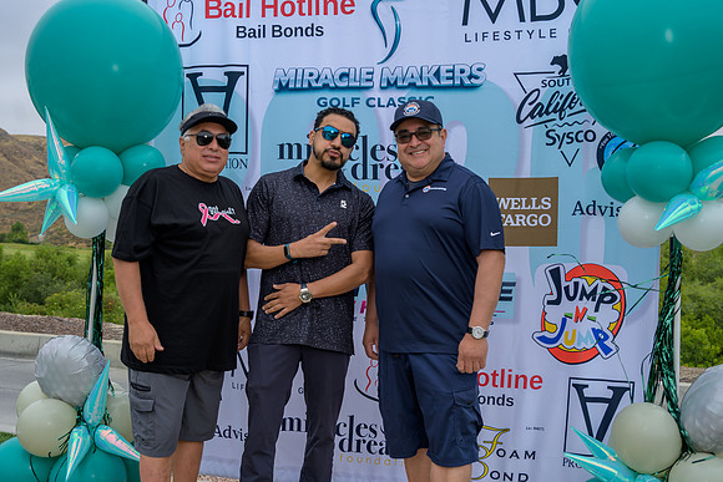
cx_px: 362
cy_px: 241
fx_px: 824
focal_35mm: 41
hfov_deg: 47.4
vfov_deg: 32.6
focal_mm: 41
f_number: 4
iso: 125
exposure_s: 1/200
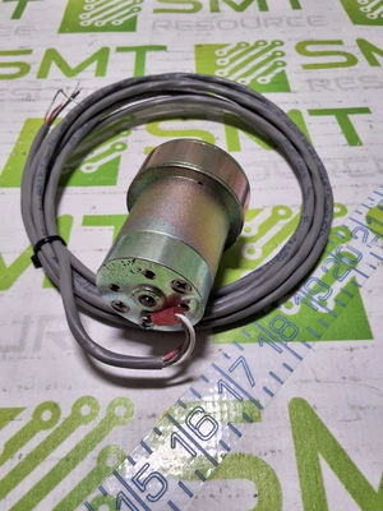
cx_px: 192
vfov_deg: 63.4
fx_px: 413
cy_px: 256
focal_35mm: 28
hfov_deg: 49.7
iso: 50
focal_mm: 2.91
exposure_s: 1/120
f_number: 1.9
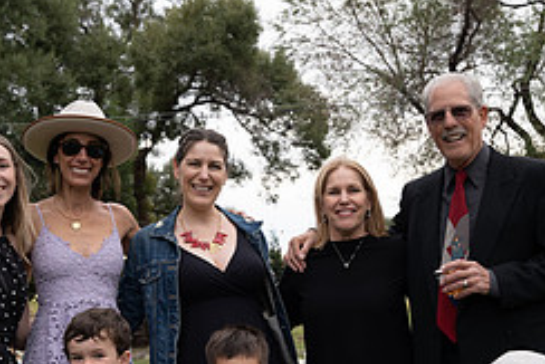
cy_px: 334
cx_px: 232
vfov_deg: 23.1
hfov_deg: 35.0
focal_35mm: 57
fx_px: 863
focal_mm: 24
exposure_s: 1/160
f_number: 4
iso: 160
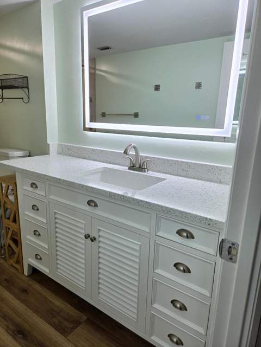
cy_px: 174
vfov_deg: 73.9
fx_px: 231
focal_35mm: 23
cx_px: 130
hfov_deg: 58.9
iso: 64
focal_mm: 5.4
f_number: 1.8
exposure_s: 1/120
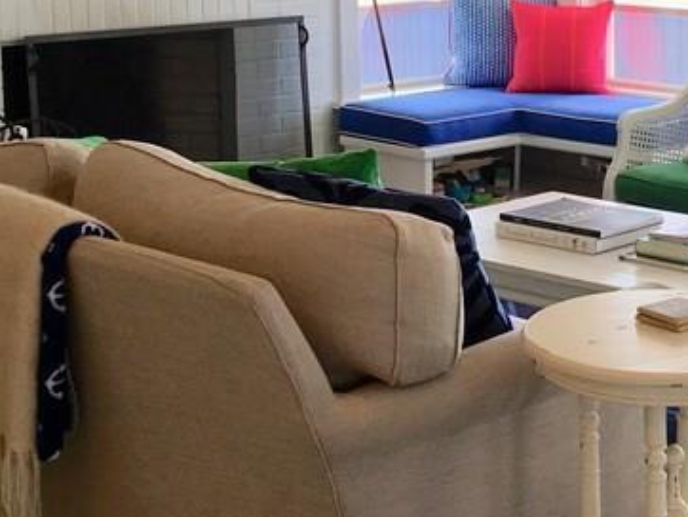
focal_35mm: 82
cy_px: 120
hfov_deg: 23.4
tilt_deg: -8.1
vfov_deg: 17.9
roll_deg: +0.2
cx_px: 576
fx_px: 1631
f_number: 2.2
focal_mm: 4.15
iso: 32
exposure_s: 1/120
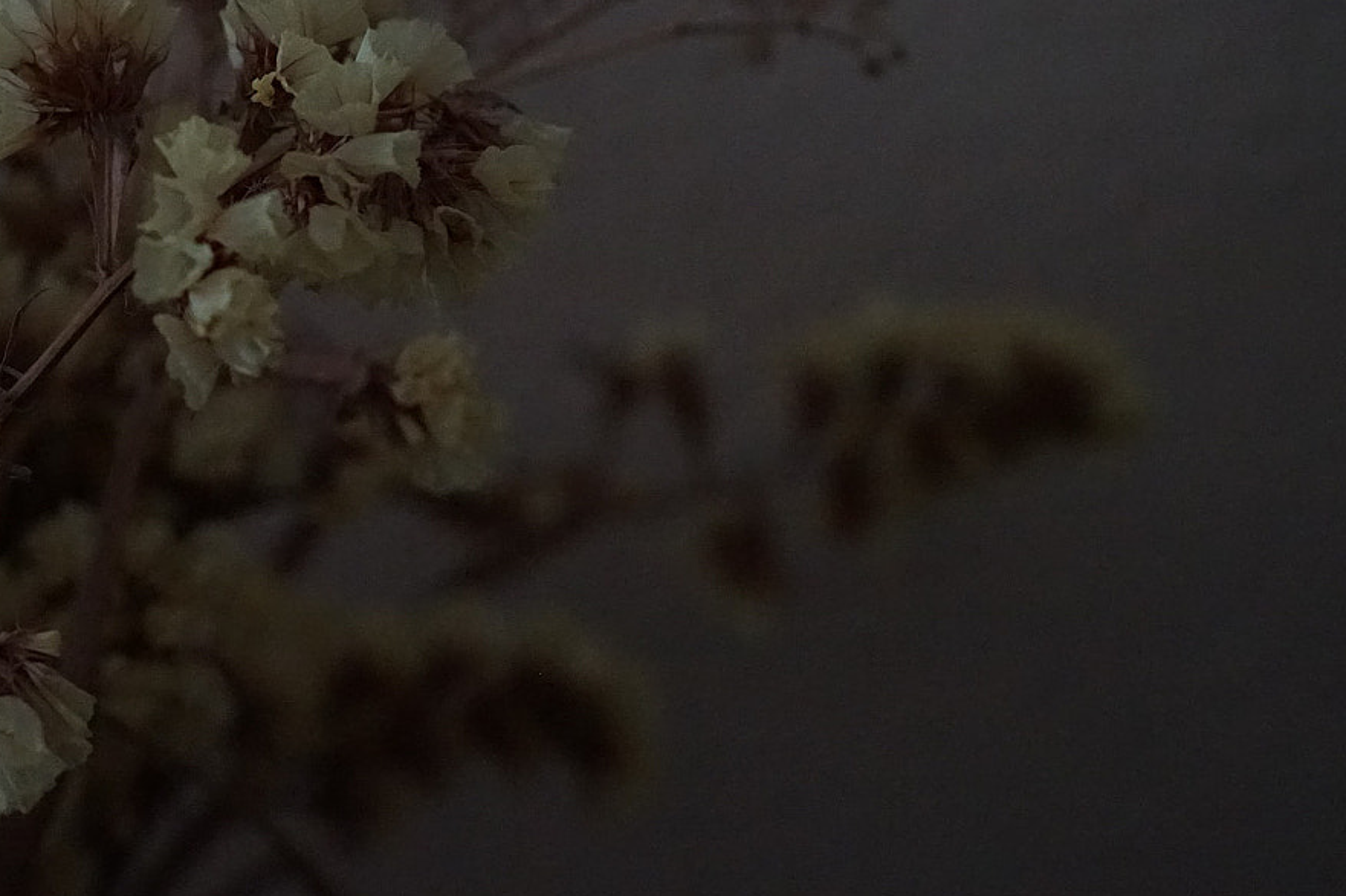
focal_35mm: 69
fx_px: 2579
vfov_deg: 19.5
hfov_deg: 28.6
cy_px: 179
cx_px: 270
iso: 6400
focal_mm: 38
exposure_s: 1/1250
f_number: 5.6
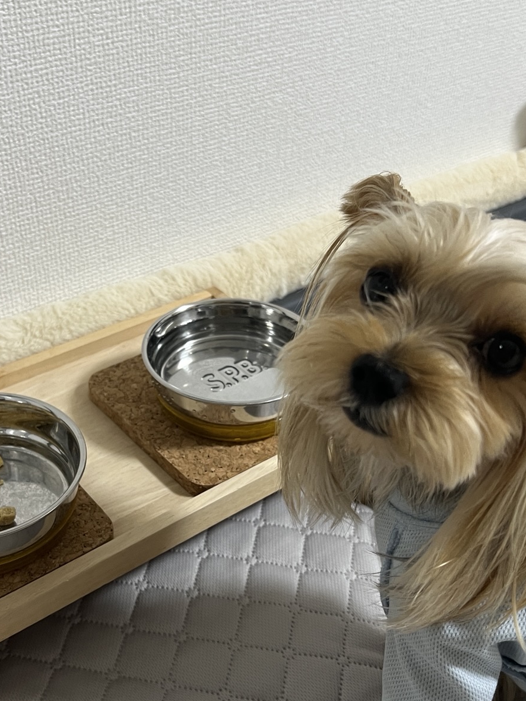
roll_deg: -0.4
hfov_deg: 32.8
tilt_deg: -37.9
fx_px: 892
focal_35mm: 44
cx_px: 211
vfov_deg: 42.8
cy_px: 401
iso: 160
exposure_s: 1/60
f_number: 1.5
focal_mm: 5.7
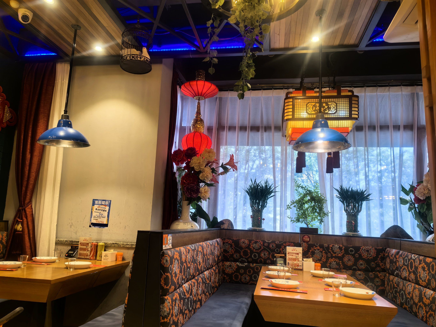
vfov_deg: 51.4
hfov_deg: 65.3
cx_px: 218
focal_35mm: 27
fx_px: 340
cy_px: 164
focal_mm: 5.75
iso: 250
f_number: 2
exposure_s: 1/100
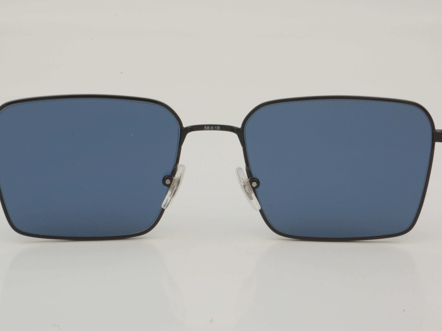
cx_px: 213
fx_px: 1143
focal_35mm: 90
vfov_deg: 16.5
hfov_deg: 21.9
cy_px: 166
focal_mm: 55
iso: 100
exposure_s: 1/3
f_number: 32
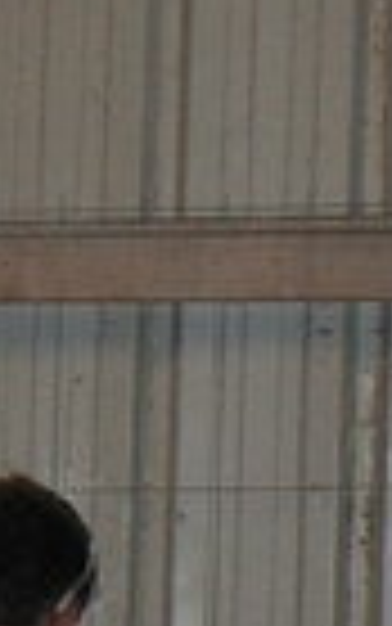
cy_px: 871
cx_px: -297
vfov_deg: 3.5
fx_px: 10092
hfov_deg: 2.2
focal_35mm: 591
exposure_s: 1/60
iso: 500
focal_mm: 44
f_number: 4
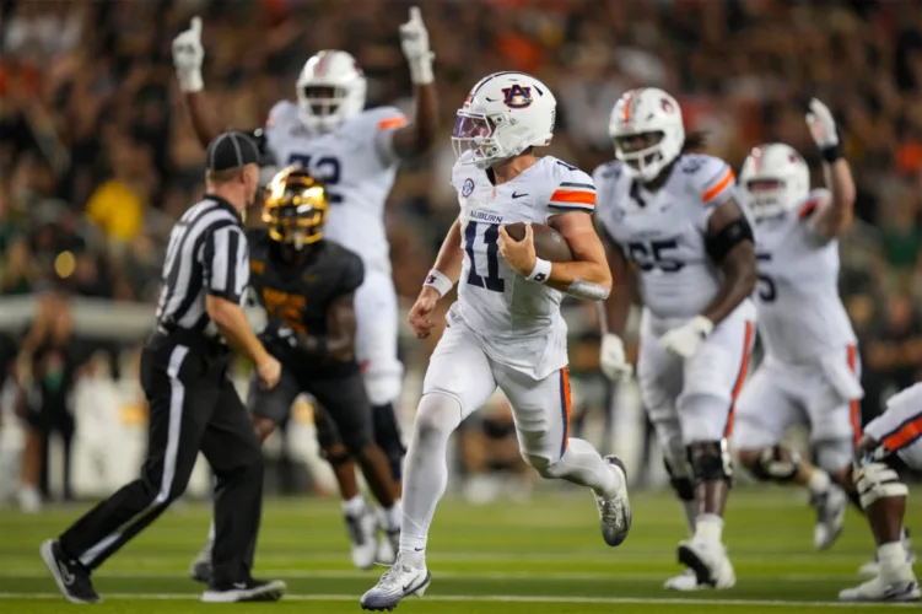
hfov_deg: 5.2
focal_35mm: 400
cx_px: 461
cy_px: 307
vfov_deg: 3.4
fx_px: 10239
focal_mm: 400
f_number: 2.8
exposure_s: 1/2000
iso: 3200
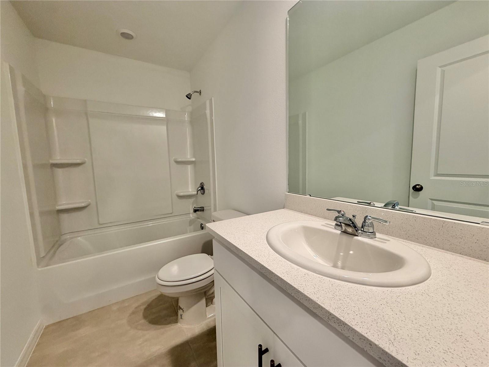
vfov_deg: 85.7
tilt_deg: -5.9
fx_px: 198
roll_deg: +0.7
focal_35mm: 14
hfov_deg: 102.1
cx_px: 244
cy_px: 184
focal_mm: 2.22
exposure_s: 1/120
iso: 250
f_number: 2.2
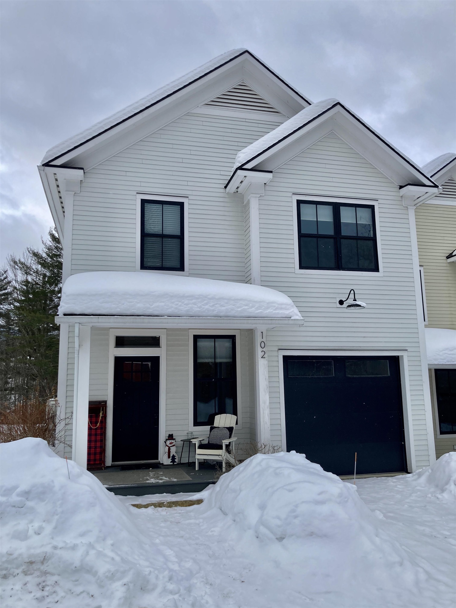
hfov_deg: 49.7
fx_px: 492
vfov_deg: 63.4
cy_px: 304
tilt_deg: +11.6
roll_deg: +0.5
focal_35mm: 28
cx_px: 228
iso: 20
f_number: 1.8
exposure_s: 1/534
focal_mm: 3.99
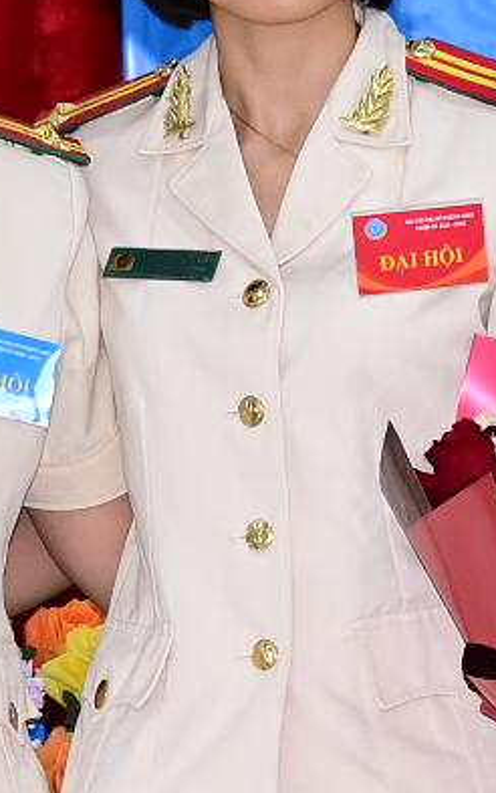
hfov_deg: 4.5
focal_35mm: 290
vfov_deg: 7.2
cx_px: 841
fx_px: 6265
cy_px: 391
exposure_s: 1/125
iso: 1600
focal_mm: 37
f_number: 4
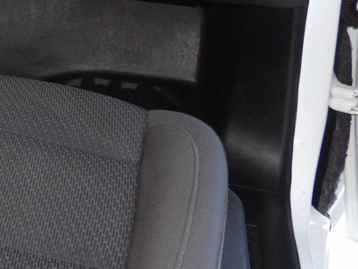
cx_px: -156
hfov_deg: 20.4
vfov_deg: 17.0
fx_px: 869
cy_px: -22
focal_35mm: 84
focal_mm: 5
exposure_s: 1/32
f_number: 3.4
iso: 200
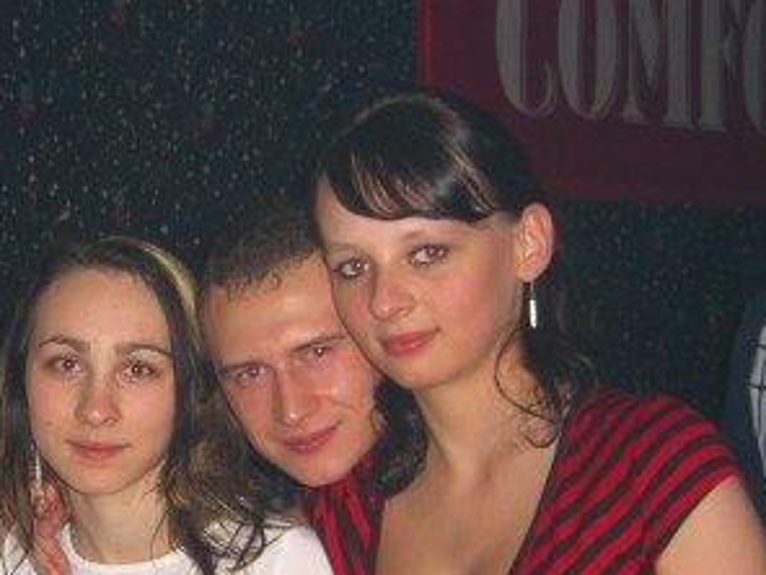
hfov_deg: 24.6
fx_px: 1704
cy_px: 497
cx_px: 70
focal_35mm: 77
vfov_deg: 18.9
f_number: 2.8
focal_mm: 7.9
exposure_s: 1/60
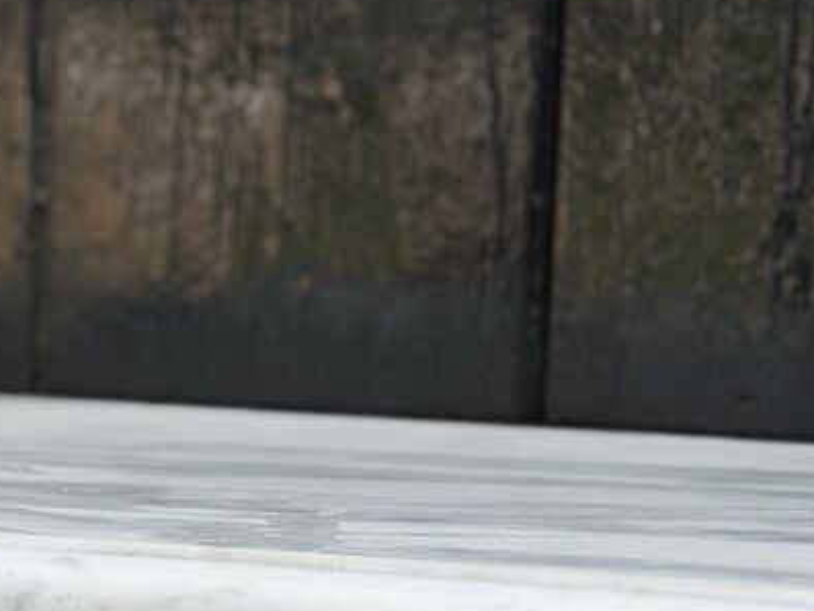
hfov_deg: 12.9
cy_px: 859
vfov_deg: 10.0
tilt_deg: -13.3
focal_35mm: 145
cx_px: -375
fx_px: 3411
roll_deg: -0.4
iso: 64
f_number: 1.78
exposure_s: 1/1838
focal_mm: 6.76
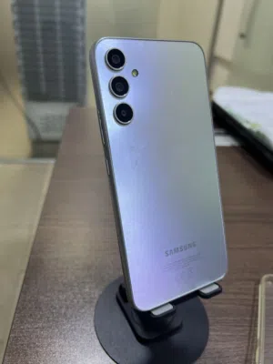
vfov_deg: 67.3
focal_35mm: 26
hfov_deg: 53.1
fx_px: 273
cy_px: 182
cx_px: 136
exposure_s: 1/100
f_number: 1.5
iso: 64
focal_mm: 5.7
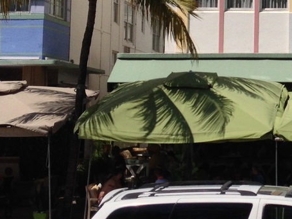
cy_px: 32
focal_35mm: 123
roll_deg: +0.4
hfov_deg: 15.3
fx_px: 1037
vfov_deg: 12.0
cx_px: 372
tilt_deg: +2.8
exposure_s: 1/3460
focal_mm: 4.28
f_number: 2.4
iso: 50
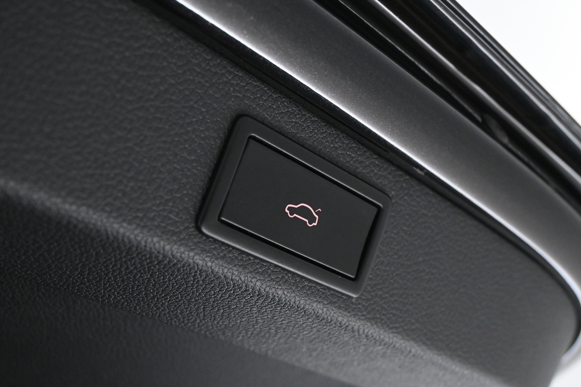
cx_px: 296
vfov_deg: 31.3
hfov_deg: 45.6
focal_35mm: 43
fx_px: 691
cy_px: 204
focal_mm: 26.5
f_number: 5.6
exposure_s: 1/125
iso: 3200
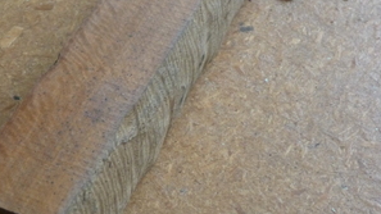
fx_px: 899
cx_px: 145
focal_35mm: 89
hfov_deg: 23.9
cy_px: 93
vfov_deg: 13.6
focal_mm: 8.4
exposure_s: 1/40
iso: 250
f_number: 4.5
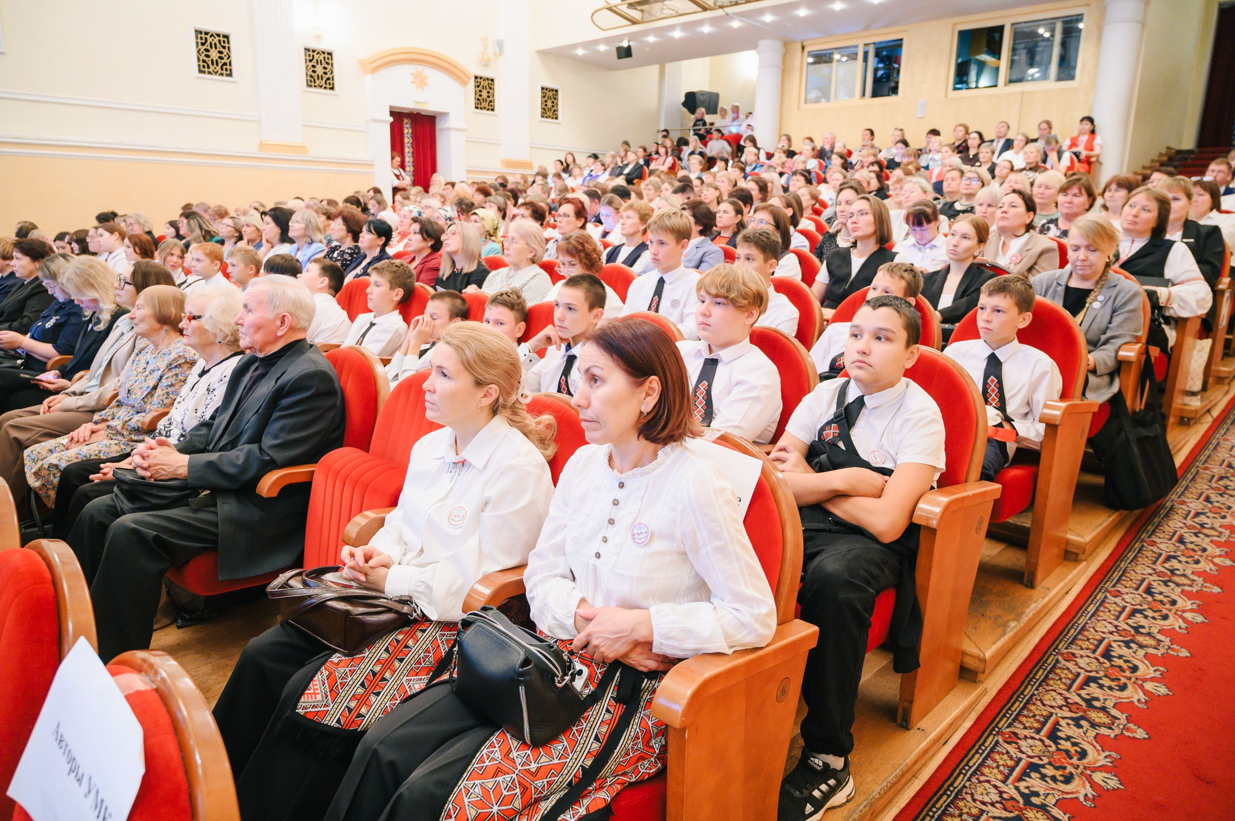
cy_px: 410
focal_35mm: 24
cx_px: 618
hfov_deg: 73.8
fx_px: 823
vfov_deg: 53.1
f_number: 4
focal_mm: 24
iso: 2500
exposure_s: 1/15
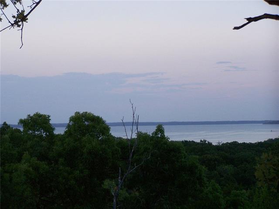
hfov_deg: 16.8
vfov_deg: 12.7
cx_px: 140
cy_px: 104
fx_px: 943
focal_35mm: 117
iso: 160
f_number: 3.2
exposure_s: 1/100
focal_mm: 19.4
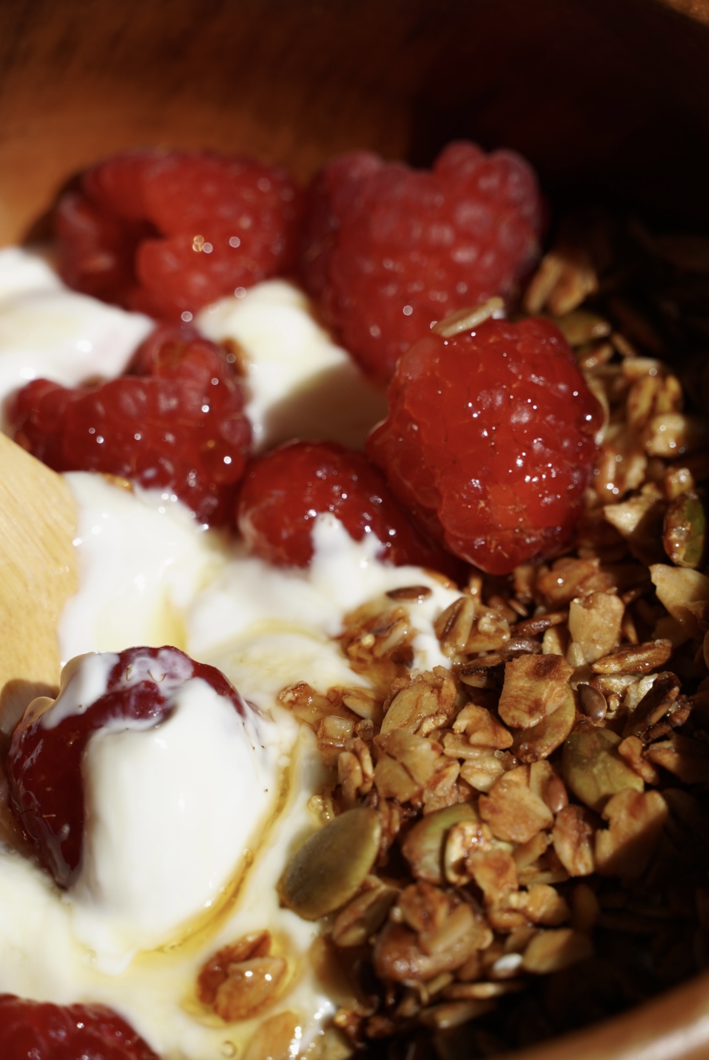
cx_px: 354
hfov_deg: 6.8
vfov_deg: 10.2
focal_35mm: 202
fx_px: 5971
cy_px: 530
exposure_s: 1/400
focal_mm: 135
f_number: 7.1
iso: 100
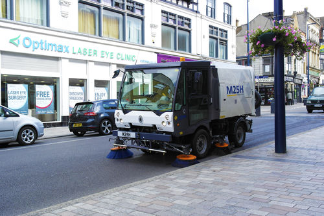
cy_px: 108
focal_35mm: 40
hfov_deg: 48.5
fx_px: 360
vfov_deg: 33.4
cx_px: 162
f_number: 5
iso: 100
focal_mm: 26
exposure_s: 1/160
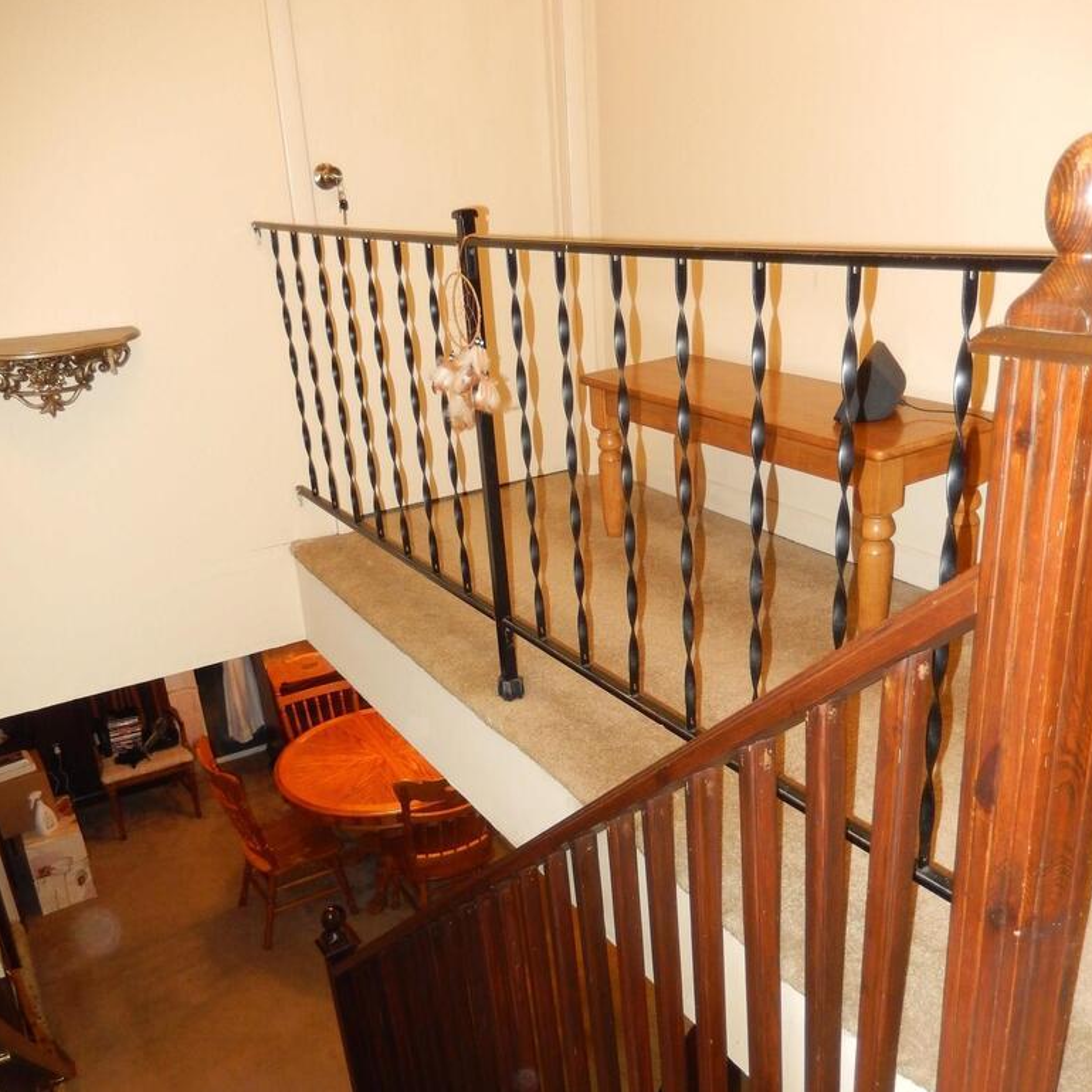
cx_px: 547
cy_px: 667
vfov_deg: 52.1
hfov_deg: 52.5
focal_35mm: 31
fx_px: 1106
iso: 400
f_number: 3.4
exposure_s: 1/30
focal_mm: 4.5
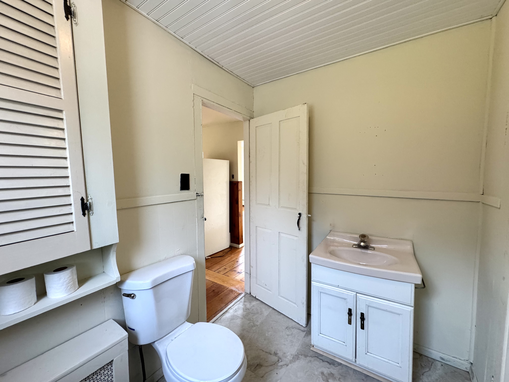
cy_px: 191
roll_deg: -0.1
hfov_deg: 102.1
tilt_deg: -4.7
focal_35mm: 14
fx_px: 206
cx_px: 254
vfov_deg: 85.7
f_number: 2.2
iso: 250
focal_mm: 2.22
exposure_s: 1/120
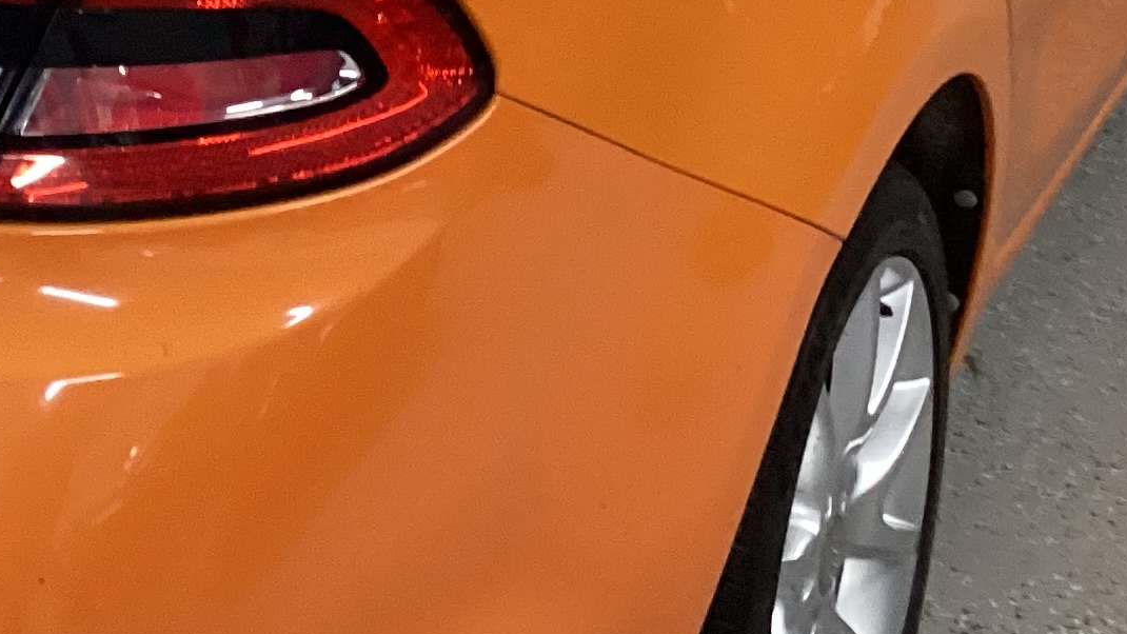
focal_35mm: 103
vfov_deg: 11.6
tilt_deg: -22.9
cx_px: -149
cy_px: 0
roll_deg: +1.3
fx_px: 3078
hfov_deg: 19.7
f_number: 2.4
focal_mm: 3.3
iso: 320
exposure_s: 1/50
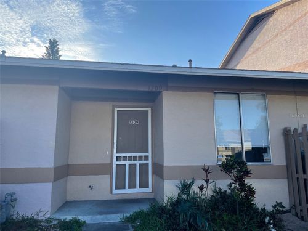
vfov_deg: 53.1
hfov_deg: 67.3
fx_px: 231
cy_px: 116
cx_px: 154
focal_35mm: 26
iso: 32
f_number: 1.6
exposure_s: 1/1770
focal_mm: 4.2
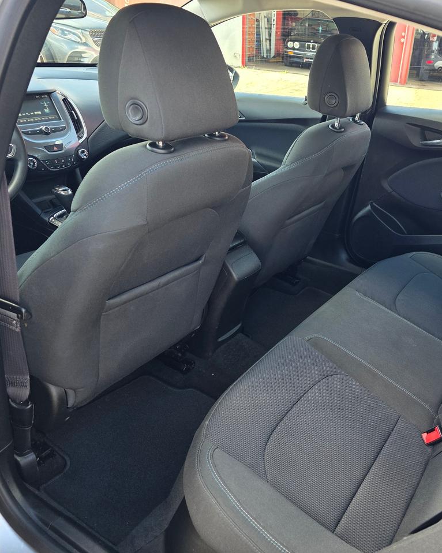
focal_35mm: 30
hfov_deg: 47.0
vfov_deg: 58.8
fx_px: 491
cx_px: 323
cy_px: 276
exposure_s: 1/180
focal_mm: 6.3
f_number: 1.7
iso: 80
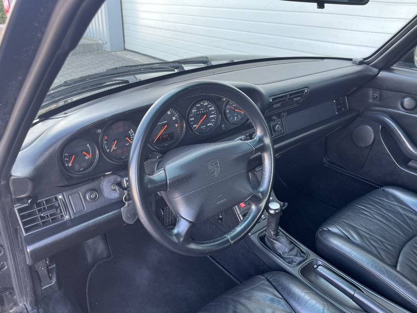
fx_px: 313
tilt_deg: -25.1
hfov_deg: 67.3
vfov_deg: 53.1
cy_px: 156
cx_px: 208
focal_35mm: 26
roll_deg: -1.6
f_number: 1.6
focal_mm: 5.1
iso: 80
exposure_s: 1/122
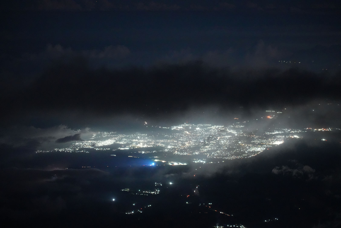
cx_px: 170
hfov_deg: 19.5
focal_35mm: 105
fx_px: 995
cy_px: 114
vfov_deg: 13.0
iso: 12800
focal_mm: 105
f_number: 4
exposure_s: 1/2
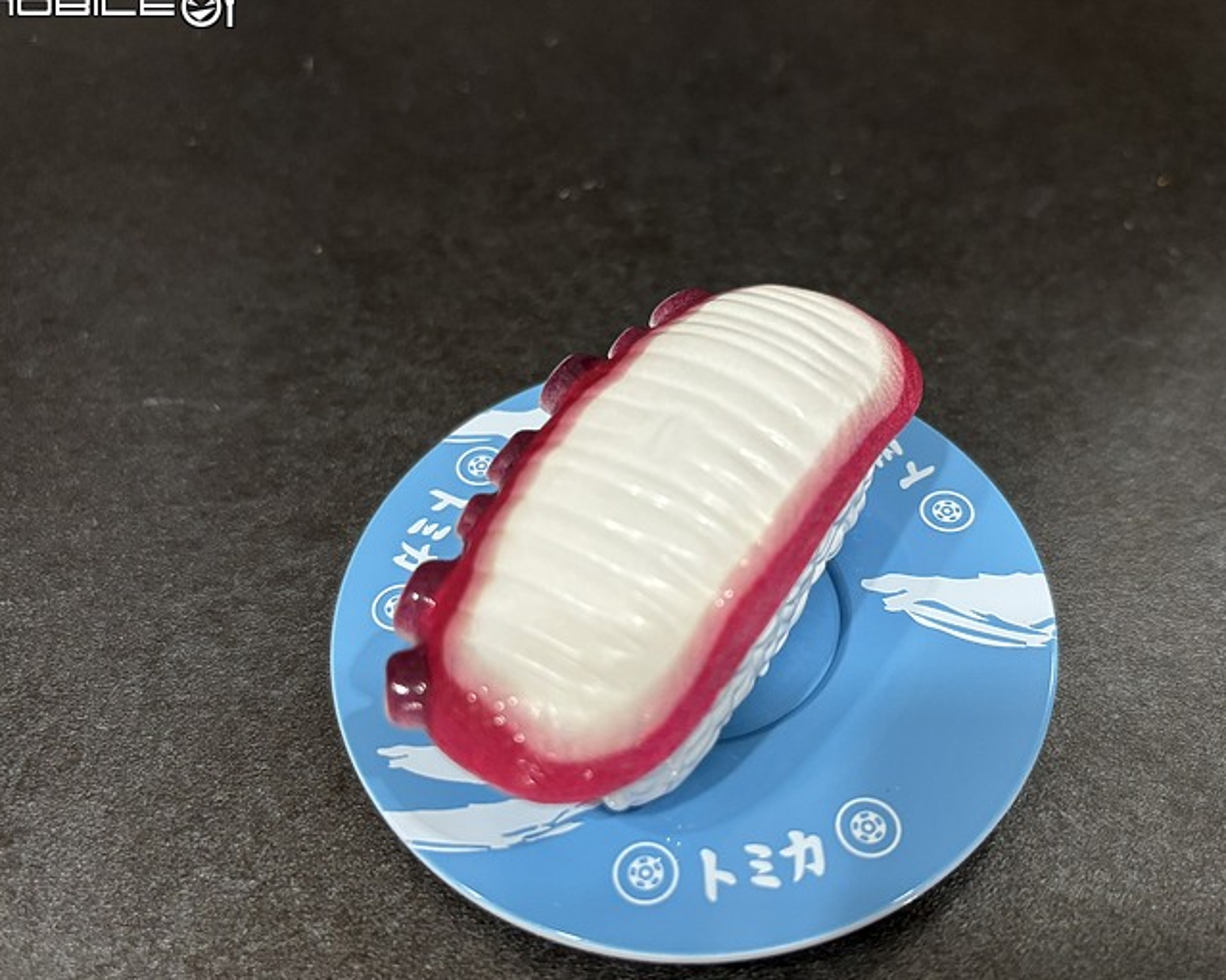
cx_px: 708
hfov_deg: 56.9
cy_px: 532
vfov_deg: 47.1
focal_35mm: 31
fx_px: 1125
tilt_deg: -50.8
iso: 125
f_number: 1.6
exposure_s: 1/60
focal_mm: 5.96
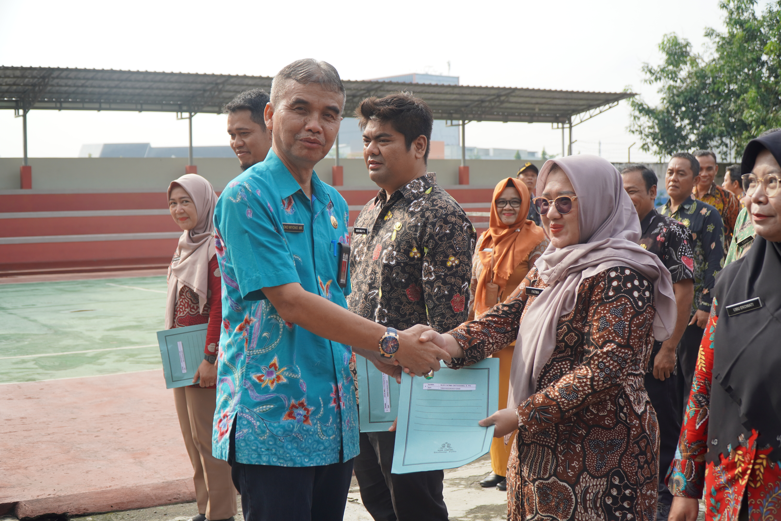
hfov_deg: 43.6
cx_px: 390
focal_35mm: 45
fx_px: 976
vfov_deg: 29.9
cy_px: 260
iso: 100
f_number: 4.5
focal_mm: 30
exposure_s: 1/320
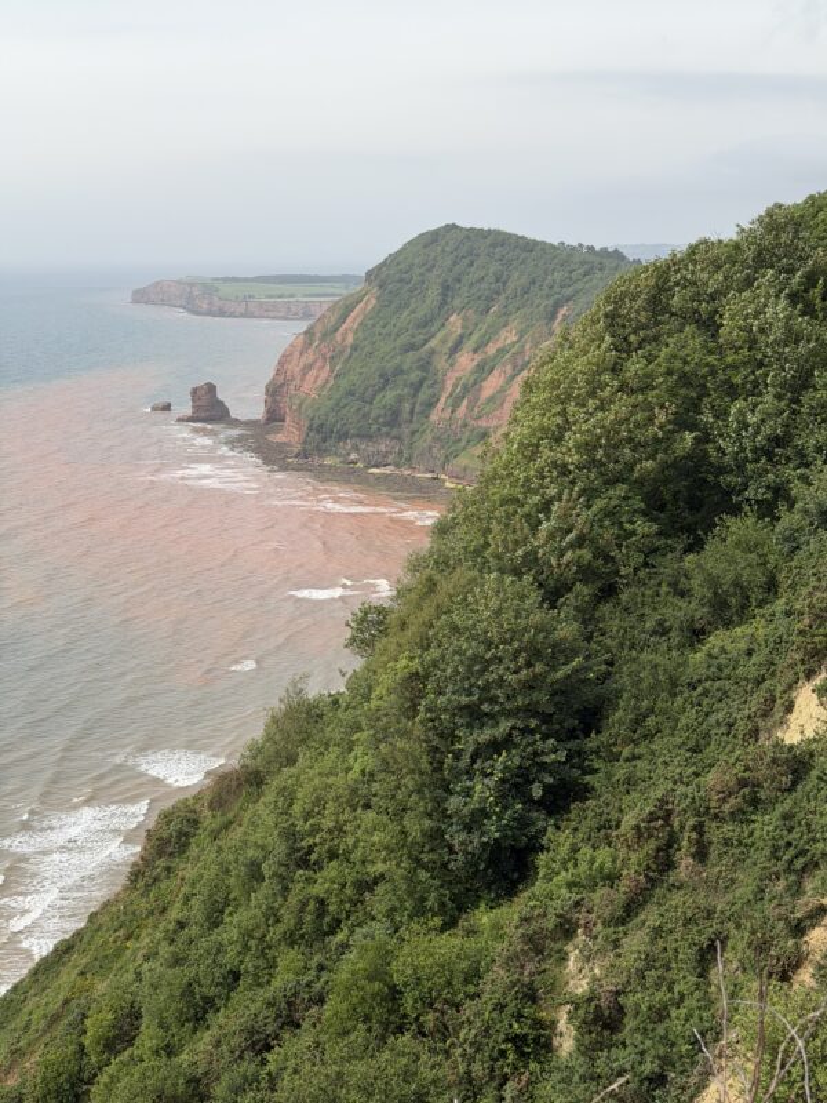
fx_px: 1529
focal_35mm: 48
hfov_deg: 30.3
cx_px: 414
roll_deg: +0.0
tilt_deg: -11.1
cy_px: 552
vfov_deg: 39.7
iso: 64
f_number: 1.78
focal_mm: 6.76
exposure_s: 1/4878
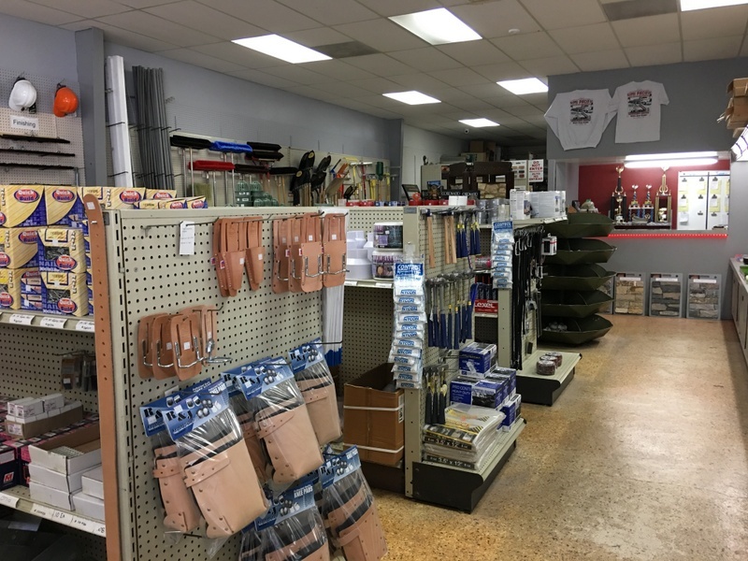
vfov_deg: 48.2
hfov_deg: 61.7
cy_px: 280
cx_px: 374
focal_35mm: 29
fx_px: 627
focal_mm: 4.15
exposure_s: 1/15
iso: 64
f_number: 2.2
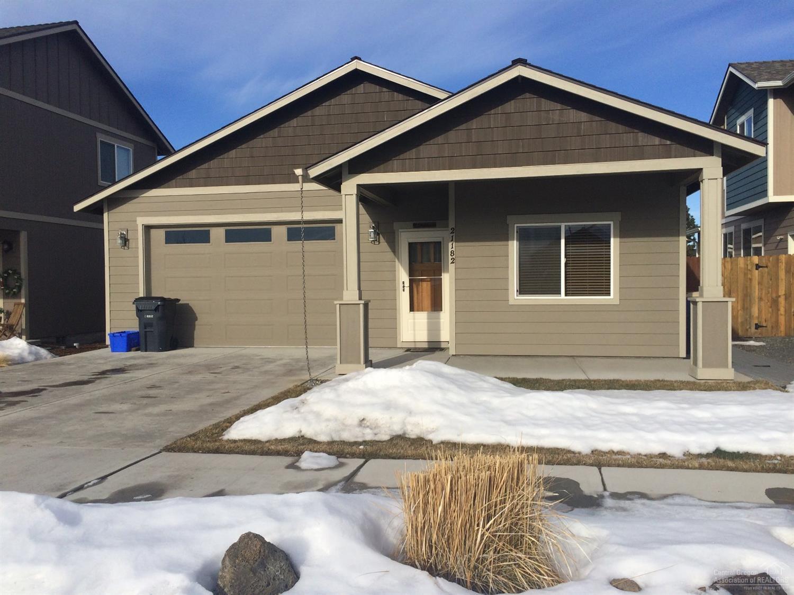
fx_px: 665
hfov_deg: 61.7
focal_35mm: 29
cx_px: 397
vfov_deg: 48.2
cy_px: 298
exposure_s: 1/3731
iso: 32
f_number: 2.2
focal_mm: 4.15
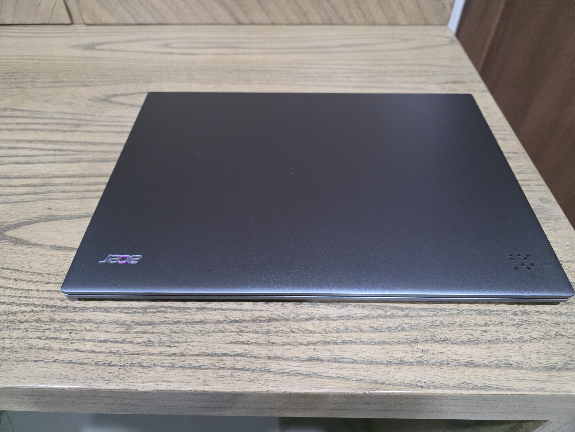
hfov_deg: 73.9
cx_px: 288
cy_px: 216
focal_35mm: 23
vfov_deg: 58.9
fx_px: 382
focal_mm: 6.3
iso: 2500
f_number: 1.7
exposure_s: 1/120
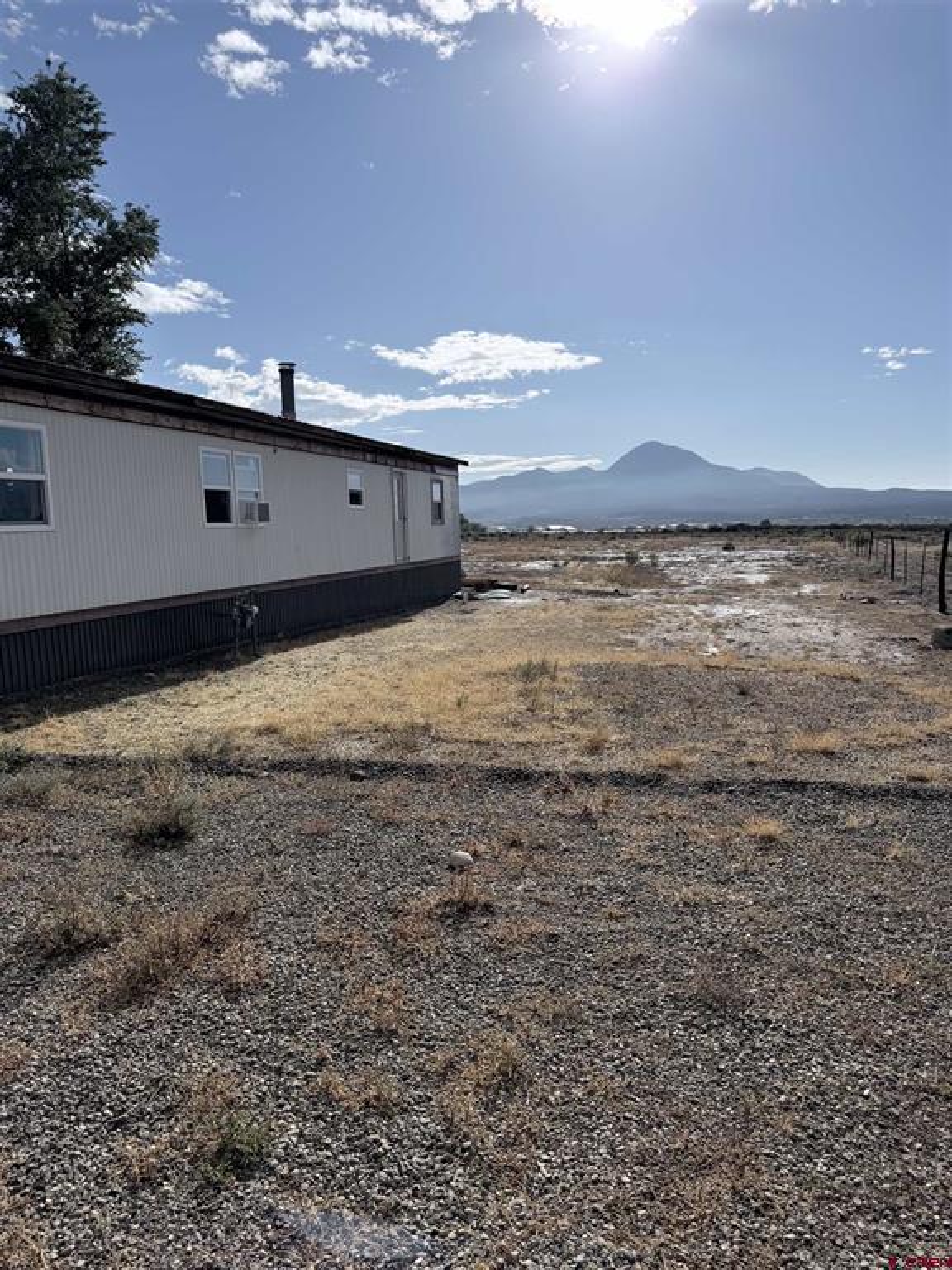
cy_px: 635
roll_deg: +1.1
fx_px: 880
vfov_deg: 71.6
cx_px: 476
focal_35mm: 24
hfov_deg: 56.8
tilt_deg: -7.5
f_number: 1.78
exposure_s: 1/11905
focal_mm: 6.76
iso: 80
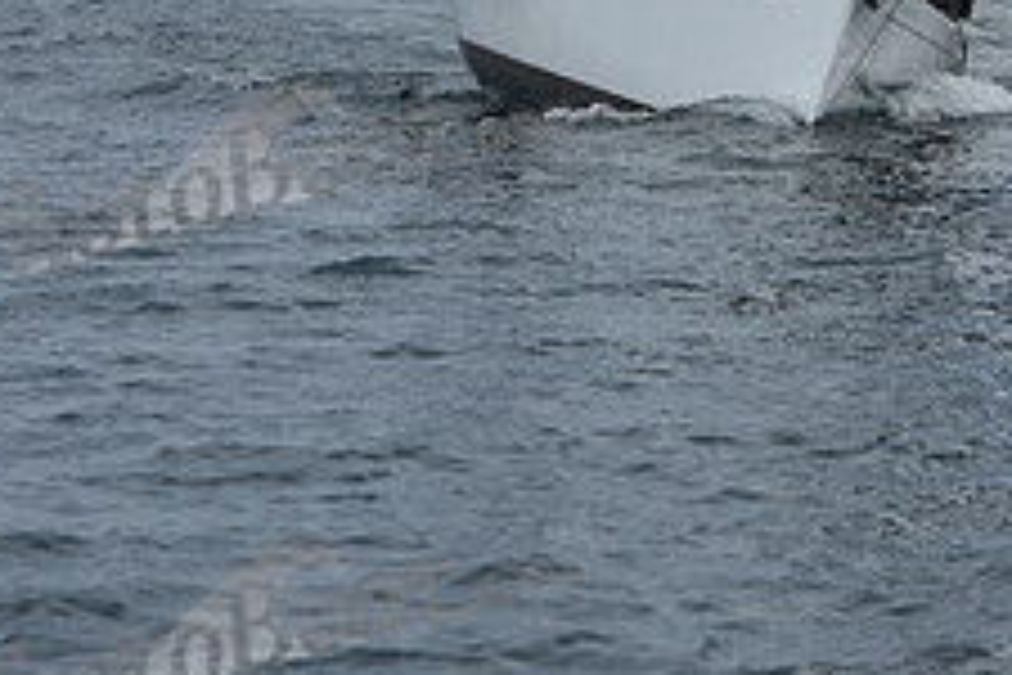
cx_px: 810
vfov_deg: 6.2
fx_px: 6240
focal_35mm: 222
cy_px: -119
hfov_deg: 9.2
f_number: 5.6
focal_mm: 86
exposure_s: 1/800
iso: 250
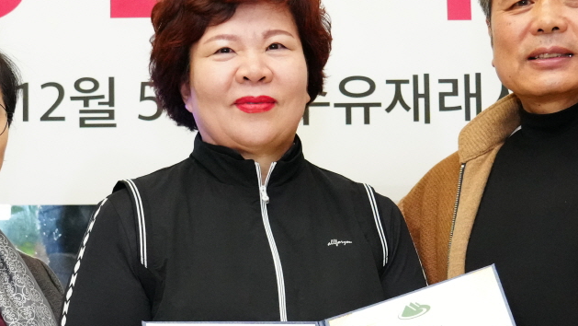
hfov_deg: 23.7
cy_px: 281
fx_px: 1380
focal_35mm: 90
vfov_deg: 13.4
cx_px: 275
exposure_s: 1/250
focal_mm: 30
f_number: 4
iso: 8000
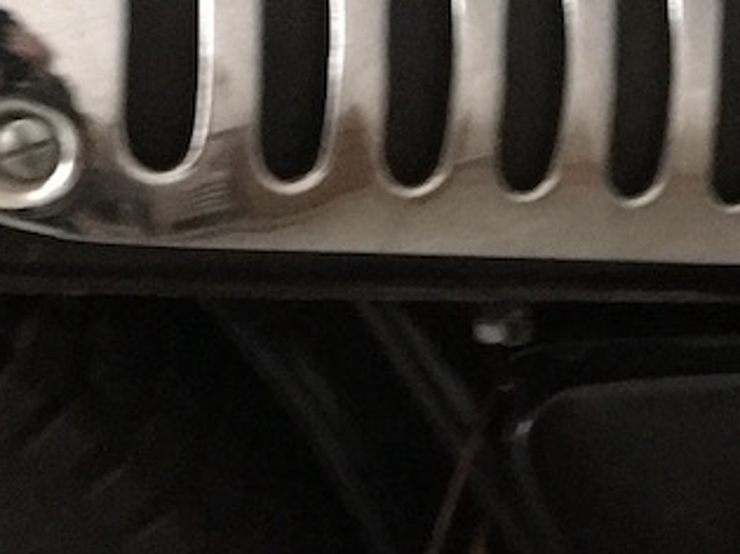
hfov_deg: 16.6
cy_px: 432
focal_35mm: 118
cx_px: 552
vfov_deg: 12.5
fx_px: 2522
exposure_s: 1/17
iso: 500
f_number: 2.2
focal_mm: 4.15
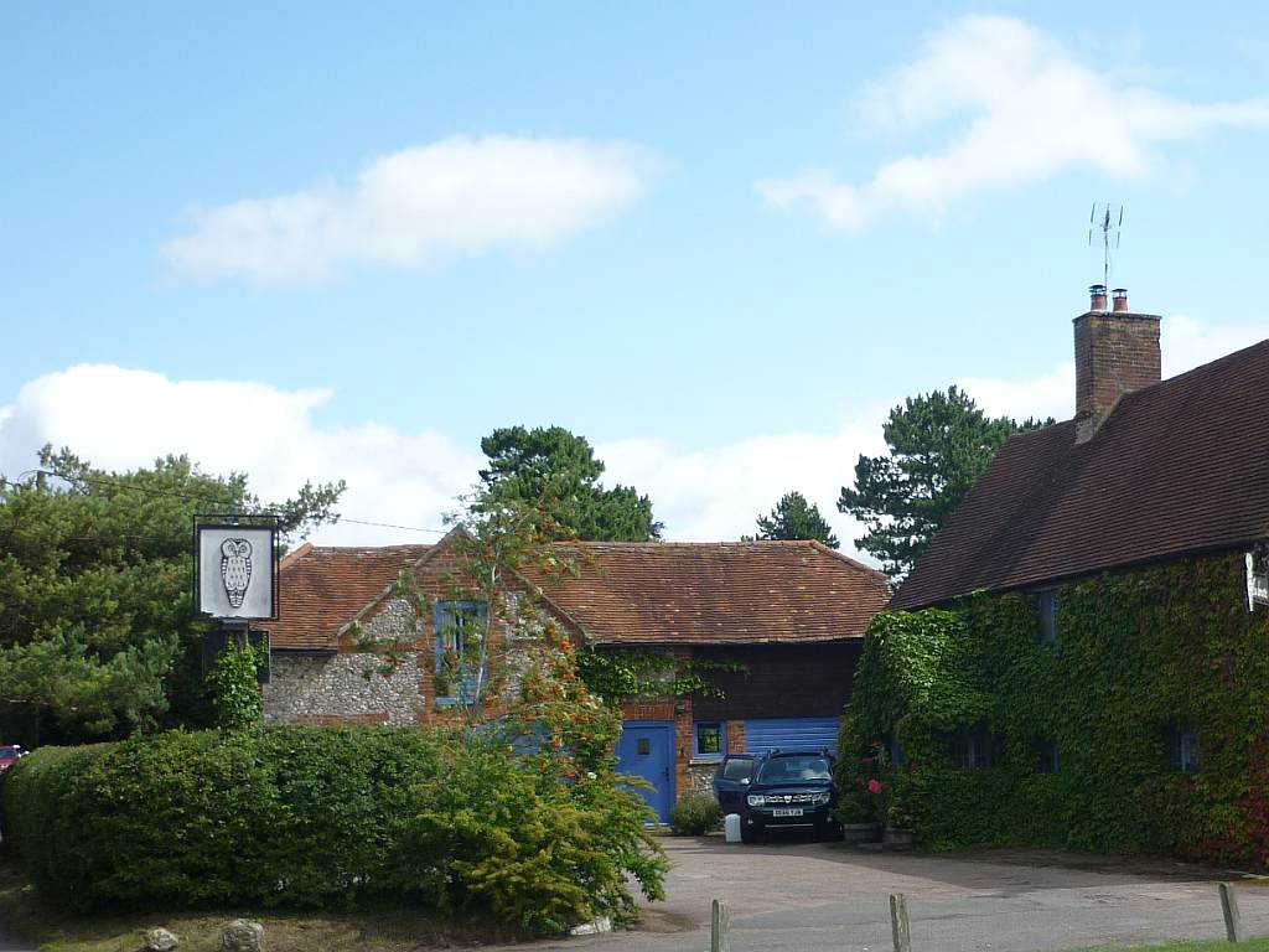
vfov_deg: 42.9
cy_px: 476
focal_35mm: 33
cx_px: 634
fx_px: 1210
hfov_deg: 55.4
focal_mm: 5.5
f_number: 8
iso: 80
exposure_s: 1/125
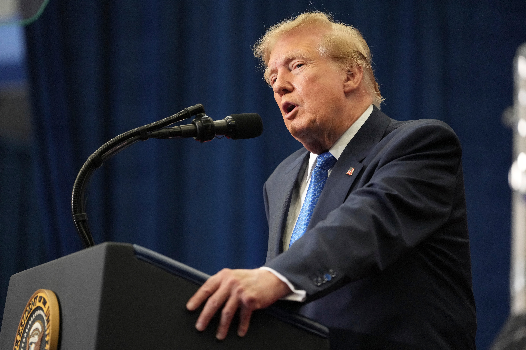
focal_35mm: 197
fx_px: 2878
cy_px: 175
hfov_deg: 10.4
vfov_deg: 7.0
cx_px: 263
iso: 5000
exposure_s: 1/500
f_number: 2.8
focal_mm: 197
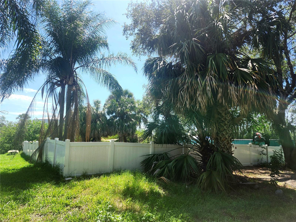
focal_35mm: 23
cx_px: 148
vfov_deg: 58.9
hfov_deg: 73.9
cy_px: 111
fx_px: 197
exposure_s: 1/1000
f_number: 1.8
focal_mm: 5.54
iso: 25
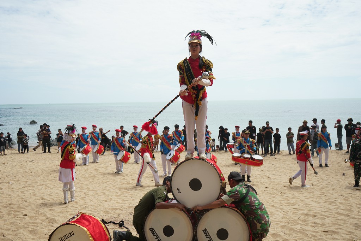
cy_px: 120
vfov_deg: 42.3
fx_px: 311
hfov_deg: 60.3
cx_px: 180
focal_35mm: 31
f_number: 5.6
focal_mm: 31
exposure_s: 1/1000
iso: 200
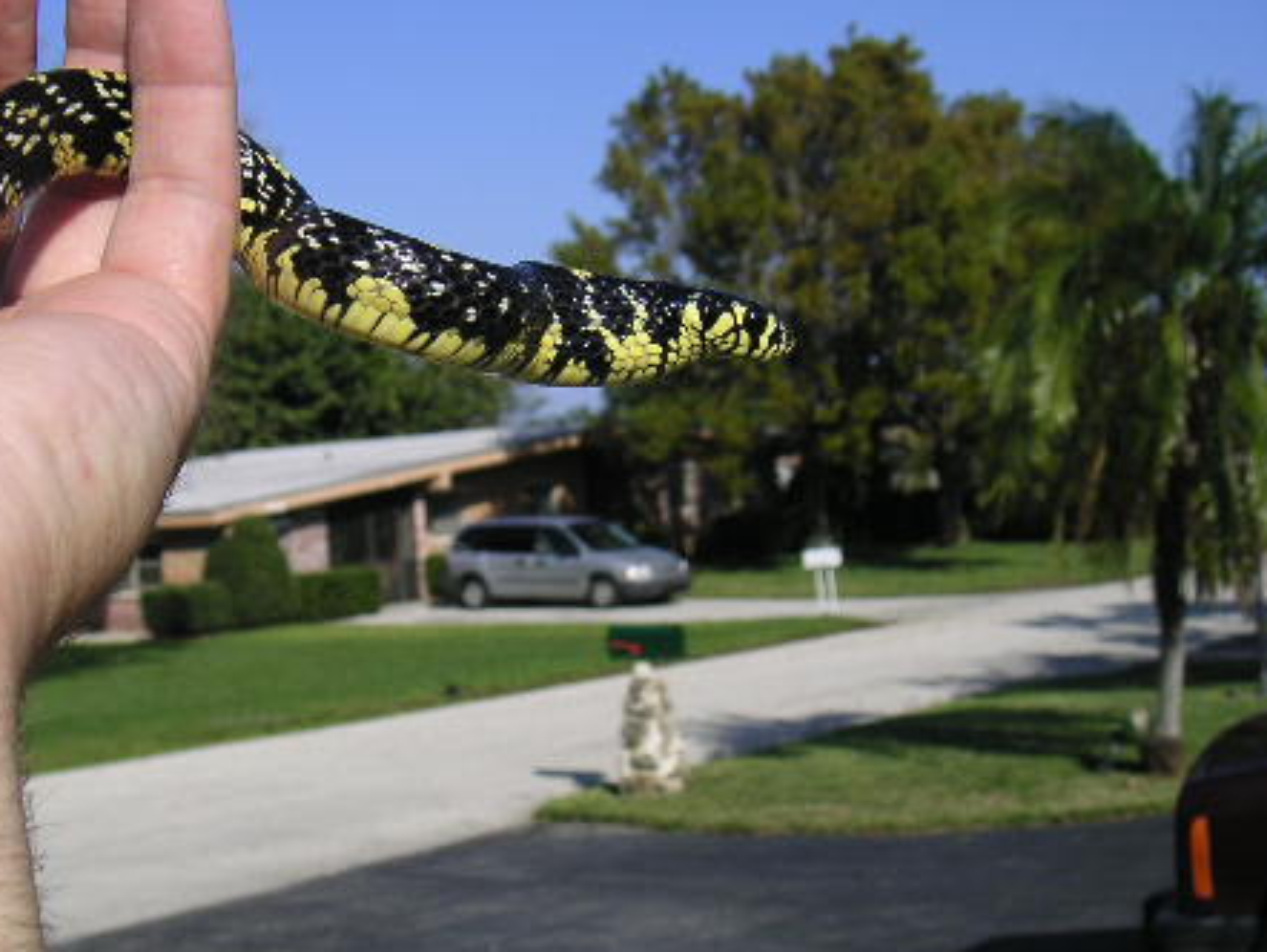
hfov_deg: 34.8
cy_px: 410
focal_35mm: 55
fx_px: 2014
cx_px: 484
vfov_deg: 26.6
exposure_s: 1/250
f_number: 6.7
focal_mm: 6
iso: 50
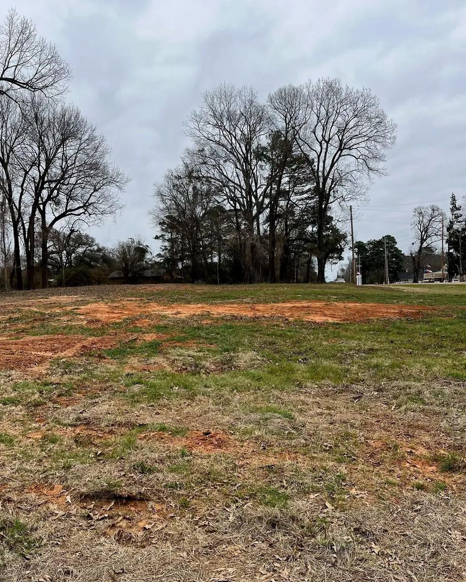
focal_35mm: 28
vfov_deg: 62.2
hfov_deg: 51.5
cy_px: 308
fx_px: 483
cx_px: 228
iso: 50
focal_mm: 5.1
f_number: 1.6
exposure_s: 1/1252
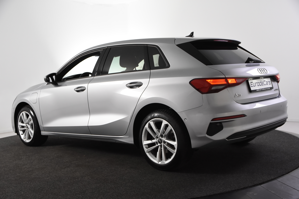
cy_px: 100
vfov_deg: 31.9
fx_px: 349
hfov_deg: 46.4
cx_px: 150
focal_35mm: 42
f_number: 5
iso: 1600
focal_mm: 28
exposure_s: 1/100
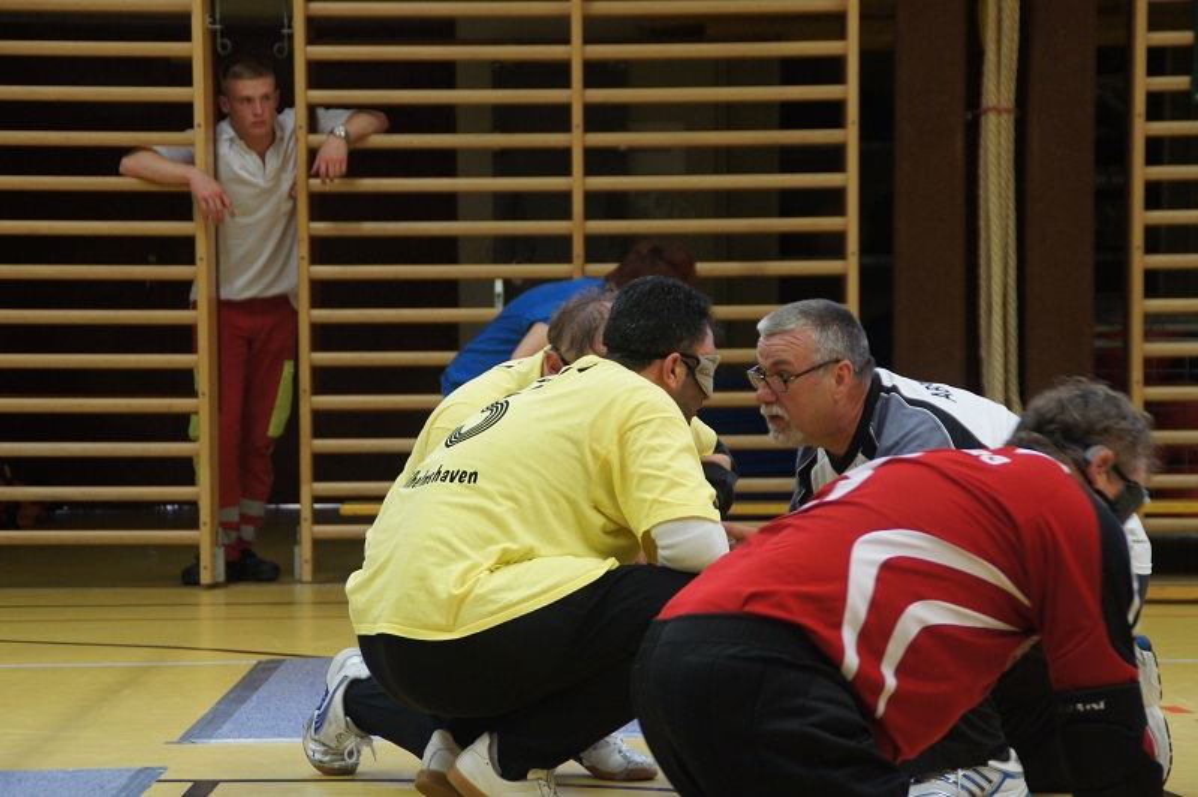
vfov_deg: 9.1
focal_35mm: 150
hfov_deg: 13.7
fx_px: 4987
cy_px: 398
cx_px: 599
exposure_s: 1/40
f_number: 5.6
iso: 1600
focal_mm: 100
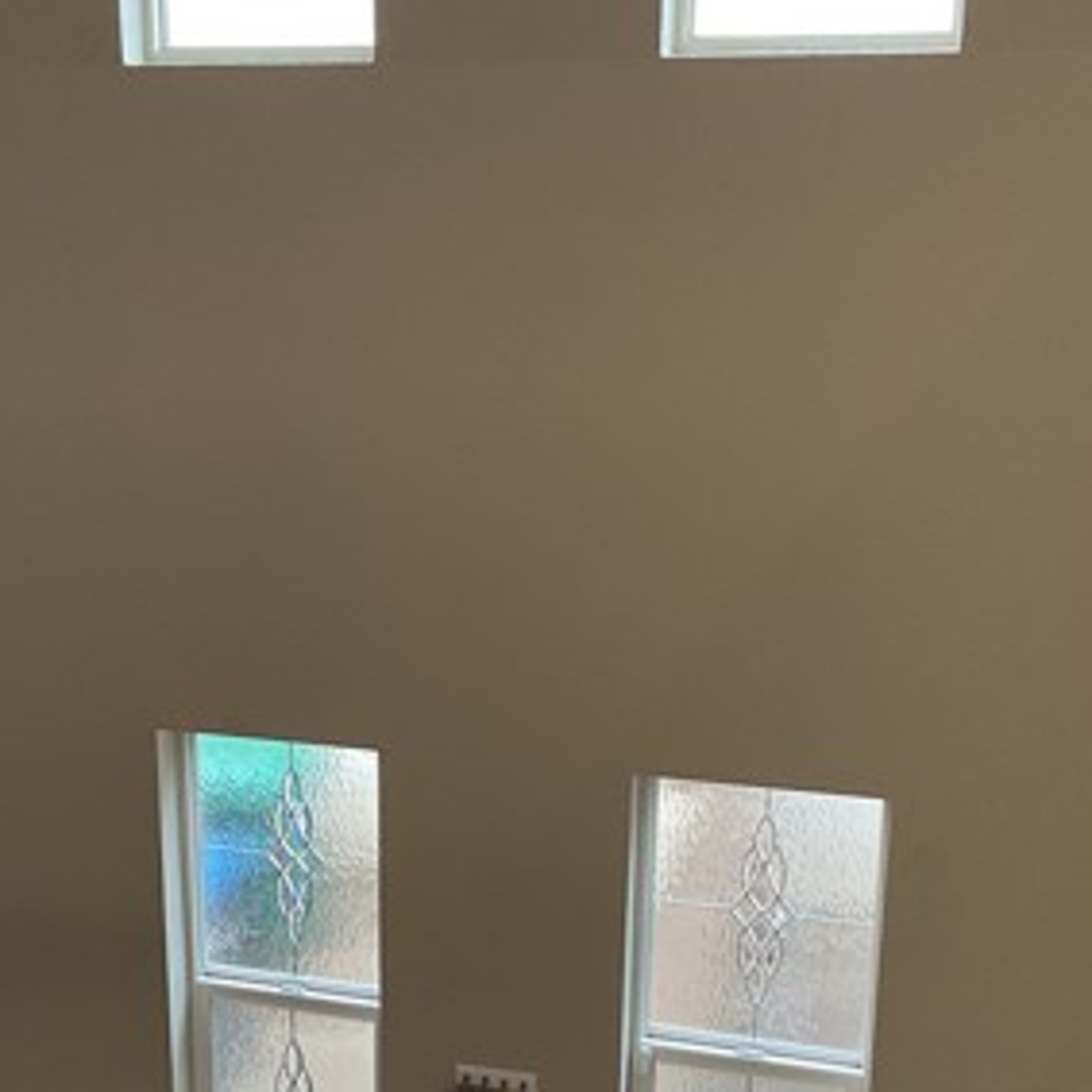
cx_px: 363
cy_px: 799
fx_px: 2070
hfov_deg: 29.3
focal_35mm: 58
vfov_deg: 29.2
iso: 100
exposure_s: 1/60
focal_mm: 3
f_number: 1.8
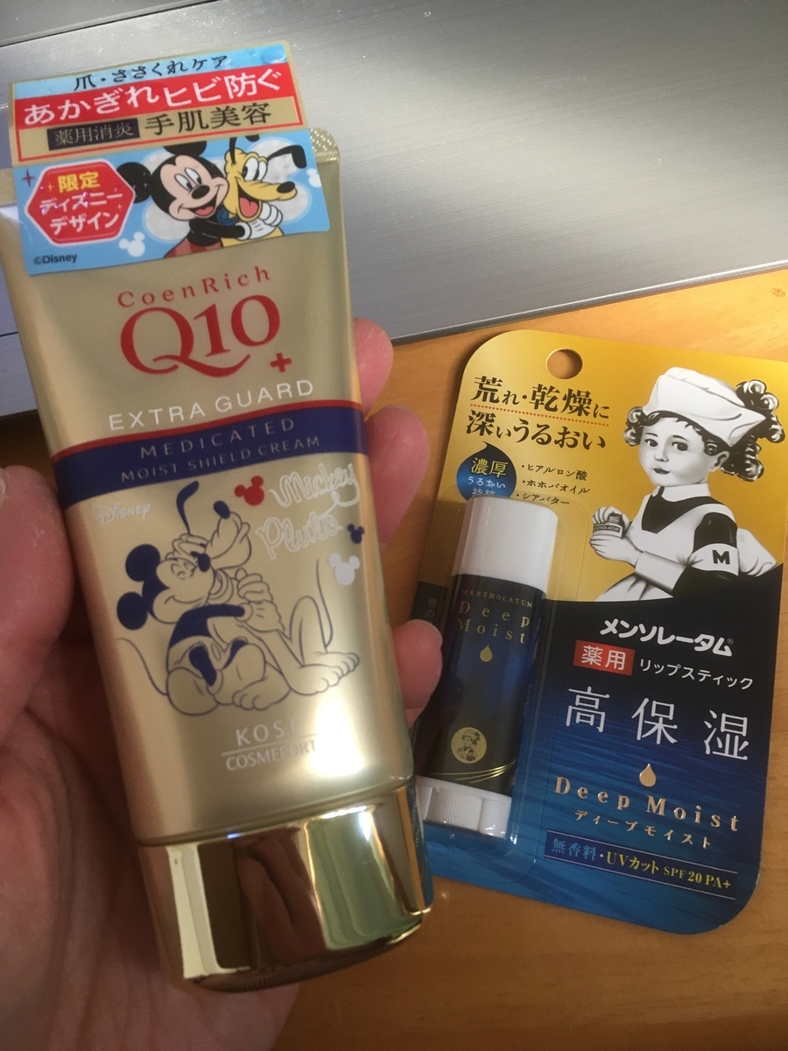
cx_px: 394
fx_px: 880
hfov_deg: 48.2
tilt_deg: -68.3
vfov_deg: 61.7
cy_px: 526
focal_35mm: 29
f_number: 2.2
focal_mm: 4.15
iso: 100
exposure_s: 1/30
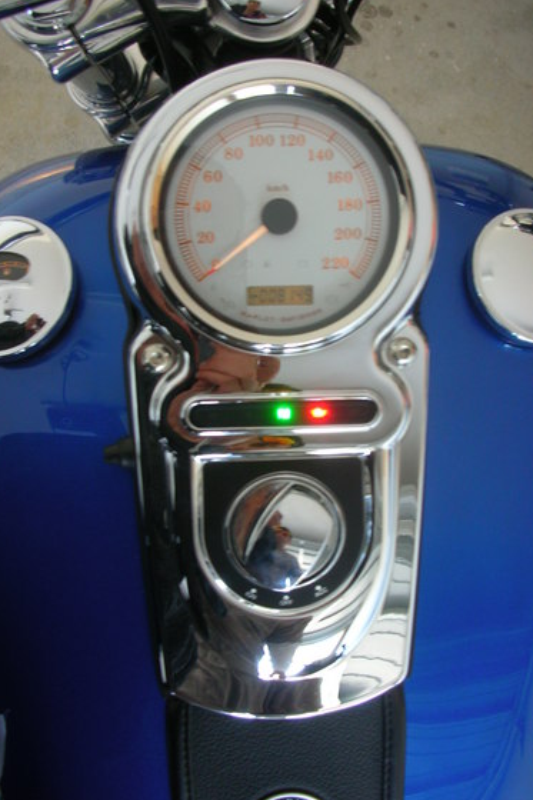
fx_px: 867
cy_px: 393
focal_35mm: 39
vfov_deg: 49.6
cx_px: 293
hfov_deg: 34.2
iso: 50
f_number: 3
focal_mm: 5.8
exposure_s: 1/11
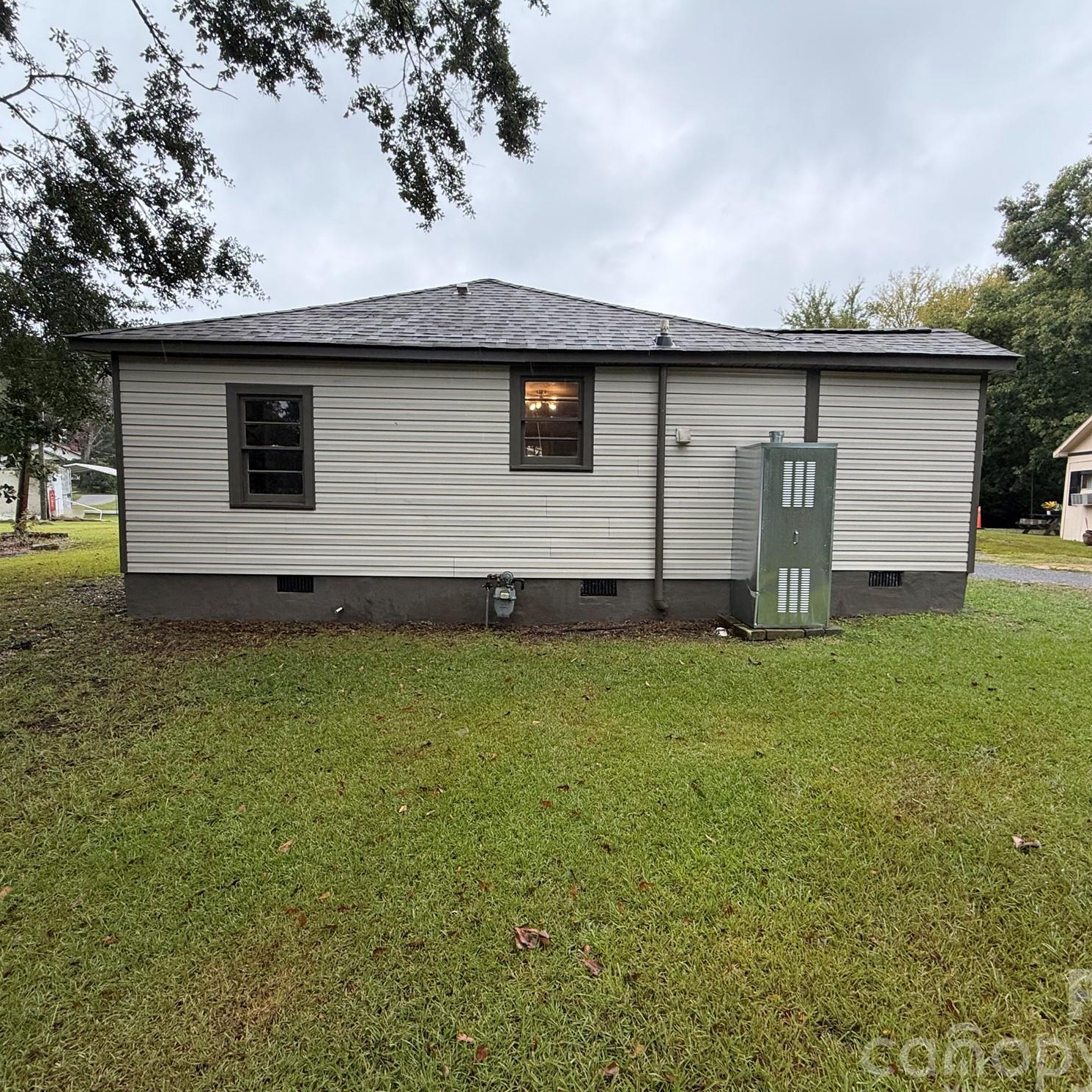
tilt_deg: -5.4
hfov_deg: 84.0
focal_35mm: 17
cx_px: 552
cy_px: 550
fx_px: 607
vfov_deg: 84.0
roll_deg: -0.5
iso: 40
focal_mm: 2.22
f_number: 2.2
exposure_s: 1/219
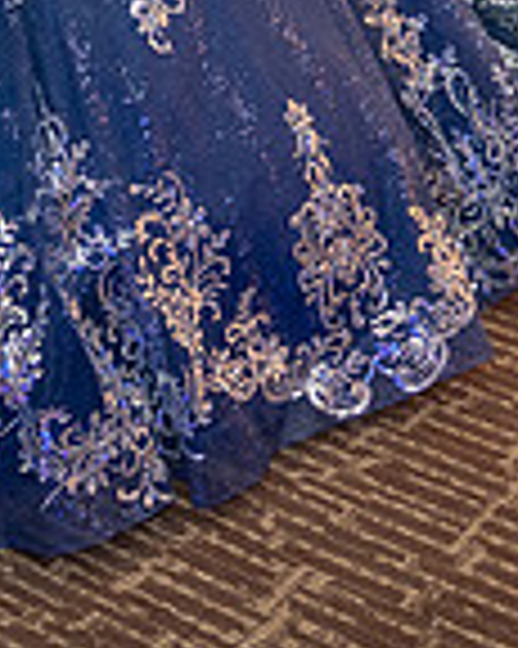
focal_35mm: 120
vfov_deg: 14.4
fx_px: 2302
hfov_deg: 12.8
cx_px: 263
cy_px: -472
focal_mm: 24
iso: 1000
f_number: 2.8
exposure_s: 1/200
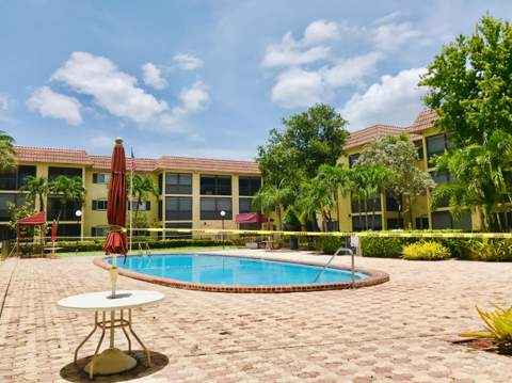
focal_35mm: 28
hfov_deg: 63.5
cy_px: 192
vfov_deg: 49.7
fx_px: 414
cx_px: 256
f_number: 1.8
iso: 20
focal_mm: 3.99
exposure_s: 1/4367
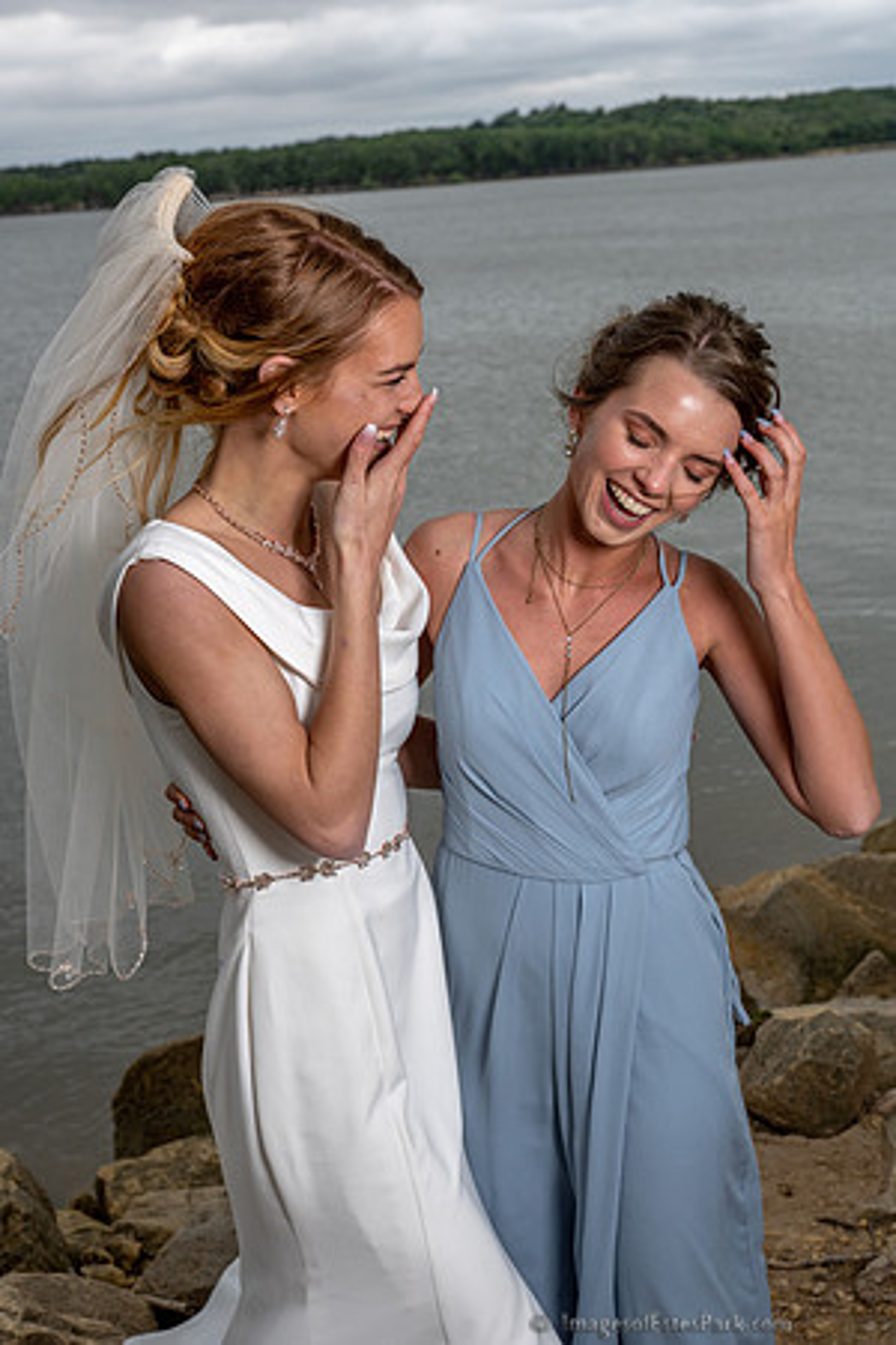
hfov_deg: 27.0
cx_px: 448
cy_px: 672
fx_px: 1867
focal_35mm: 50
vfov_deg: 39.6
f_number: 7.1
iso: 100
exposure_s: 1/250
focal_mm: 50
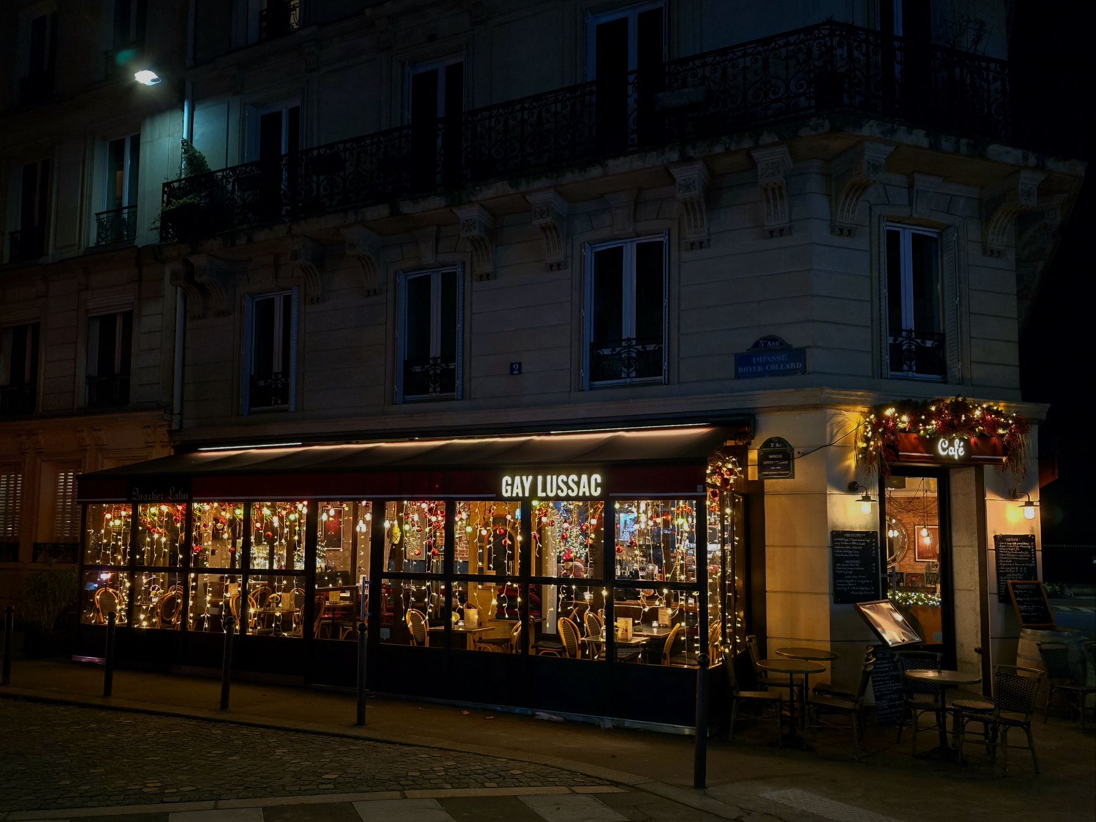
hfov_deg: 73.9
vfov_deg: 58.9
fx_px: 728
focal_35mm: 23
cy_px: 411
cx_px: 548
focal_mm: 6.3
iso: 2000
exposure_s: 1/101
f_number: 1.7
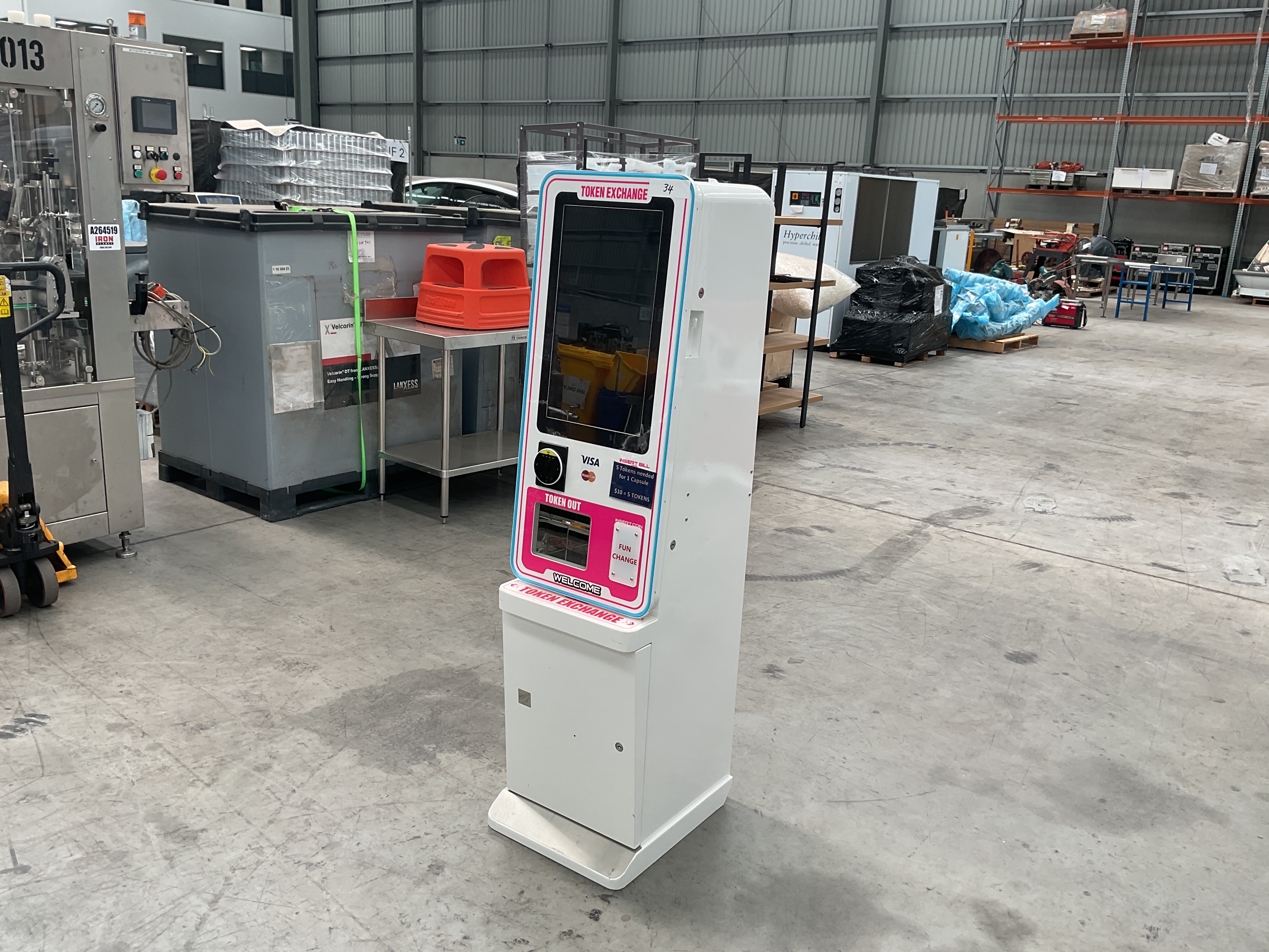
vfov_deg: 48.2
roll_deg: -2.7
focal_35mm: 29
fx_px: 1063
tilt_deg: -14.4
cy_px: 476
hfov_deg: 61.7
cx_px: 634
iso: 20
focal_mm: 3
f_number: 1.8
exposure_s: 1/120
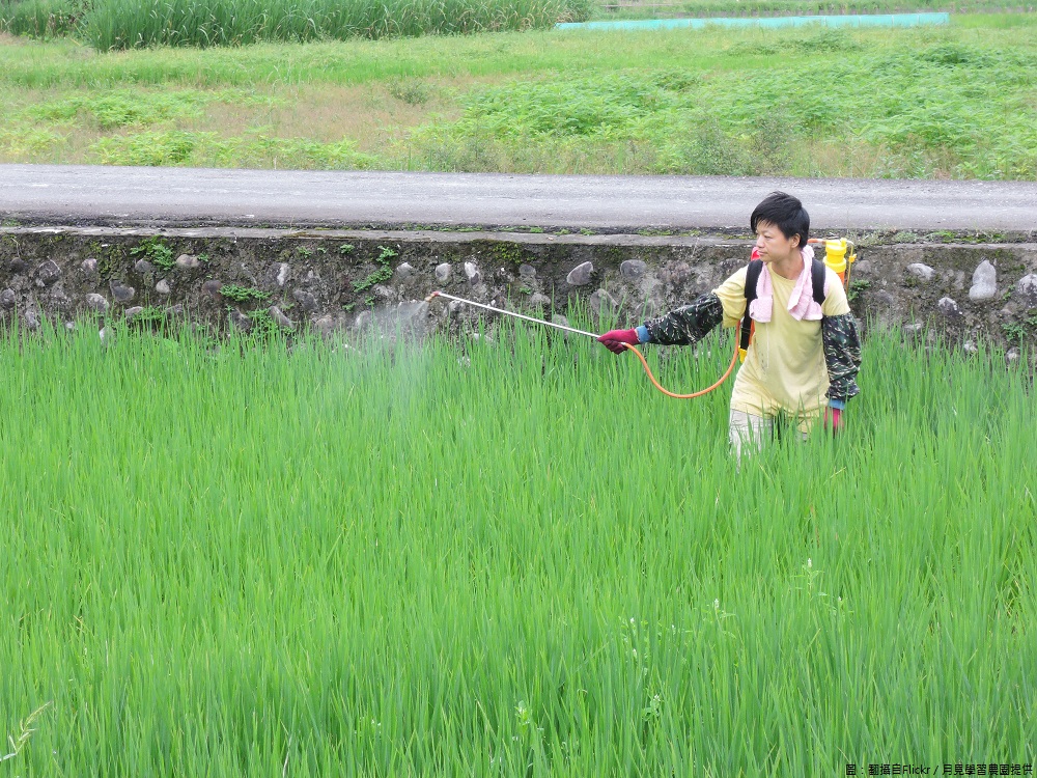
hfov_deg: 16.4
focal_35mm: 120
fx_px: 3595
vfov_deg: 12.3
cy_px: 389
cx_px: 518
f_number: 7.1
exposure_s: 1/60
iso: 400
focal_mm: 25.5
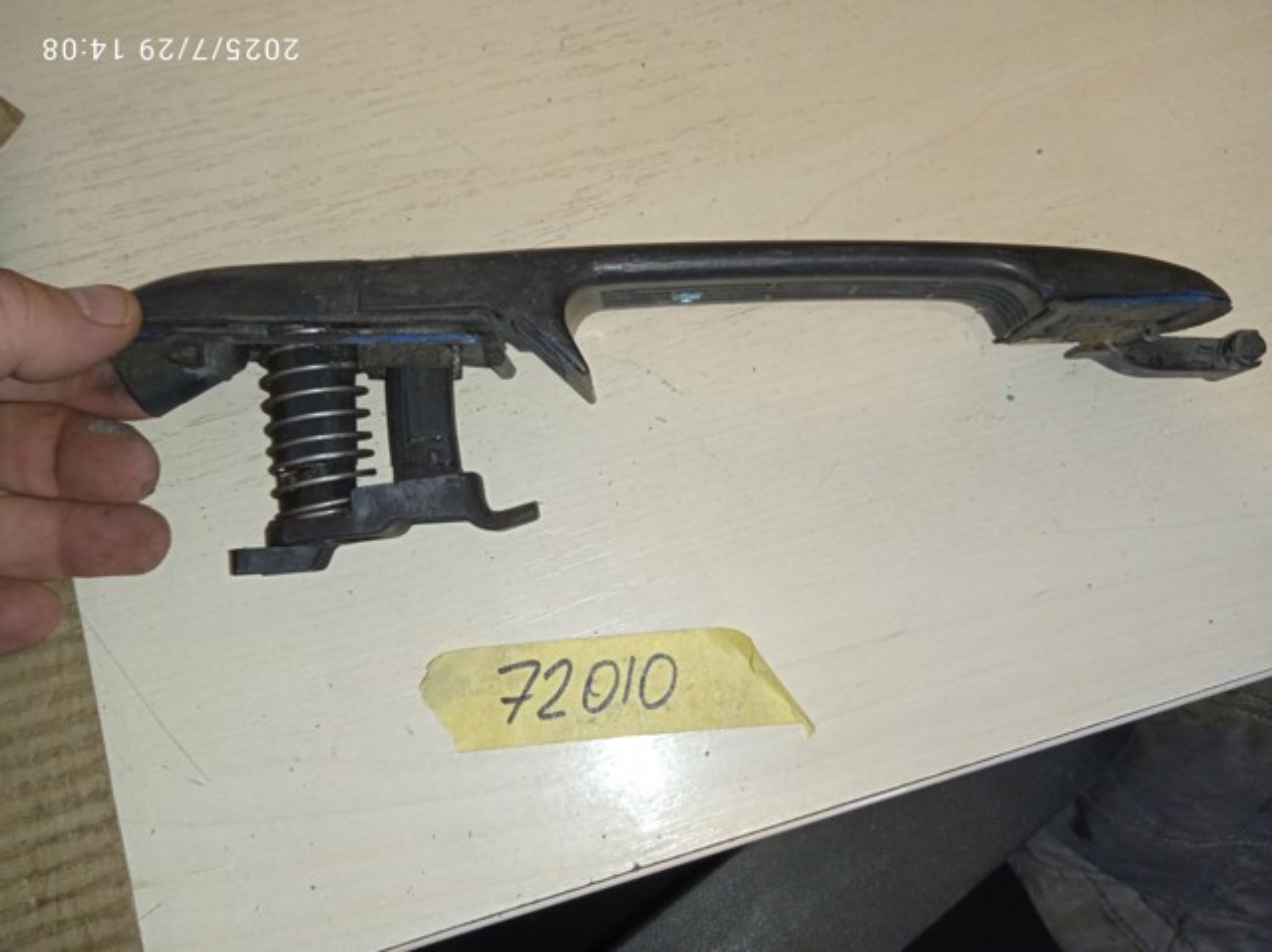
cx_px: 636
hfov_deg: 63.5
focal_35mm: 28
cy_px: 476
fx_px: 1028
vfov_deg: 49.7
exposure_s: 1/25
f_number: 2.2
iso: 369
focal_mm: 3.43
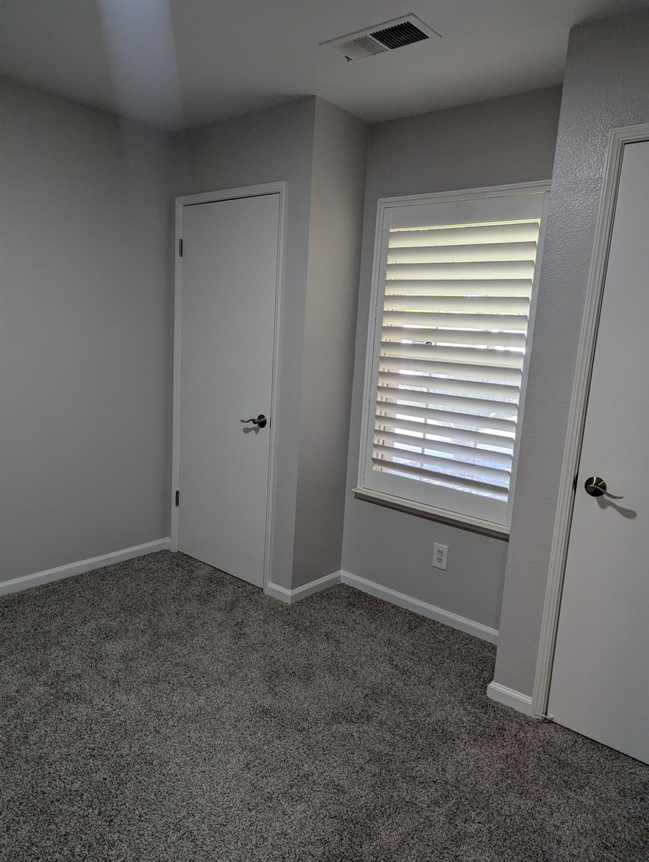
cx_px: 324
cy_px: 431
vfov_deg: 71.5
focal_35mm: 24
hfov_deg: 56.9
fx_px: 598
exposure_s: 1/120
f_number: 1.85
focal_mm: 6.81
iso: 153
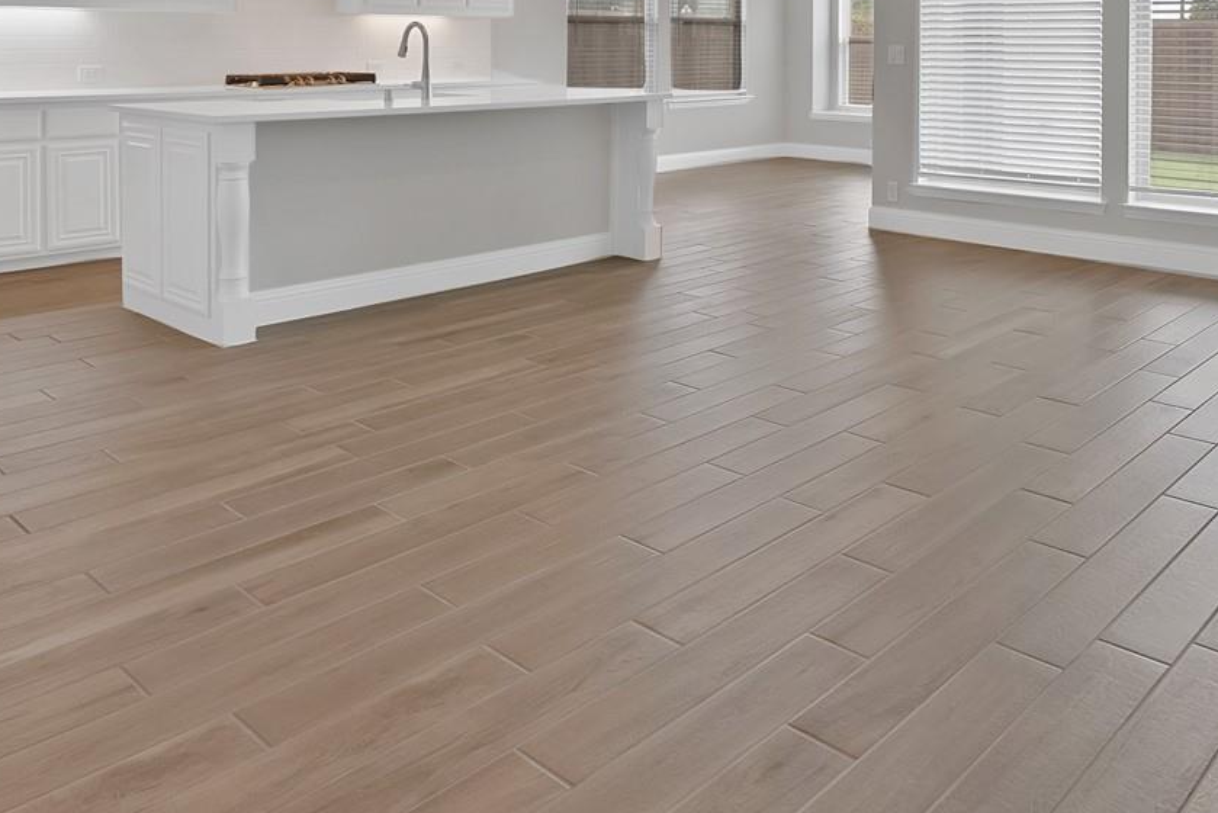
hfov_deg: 59.0
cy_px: 41
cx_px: 804
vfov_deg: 38.6
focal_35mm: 31
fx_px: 1049
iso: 640
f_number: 9
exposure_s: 1/8
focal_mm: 13
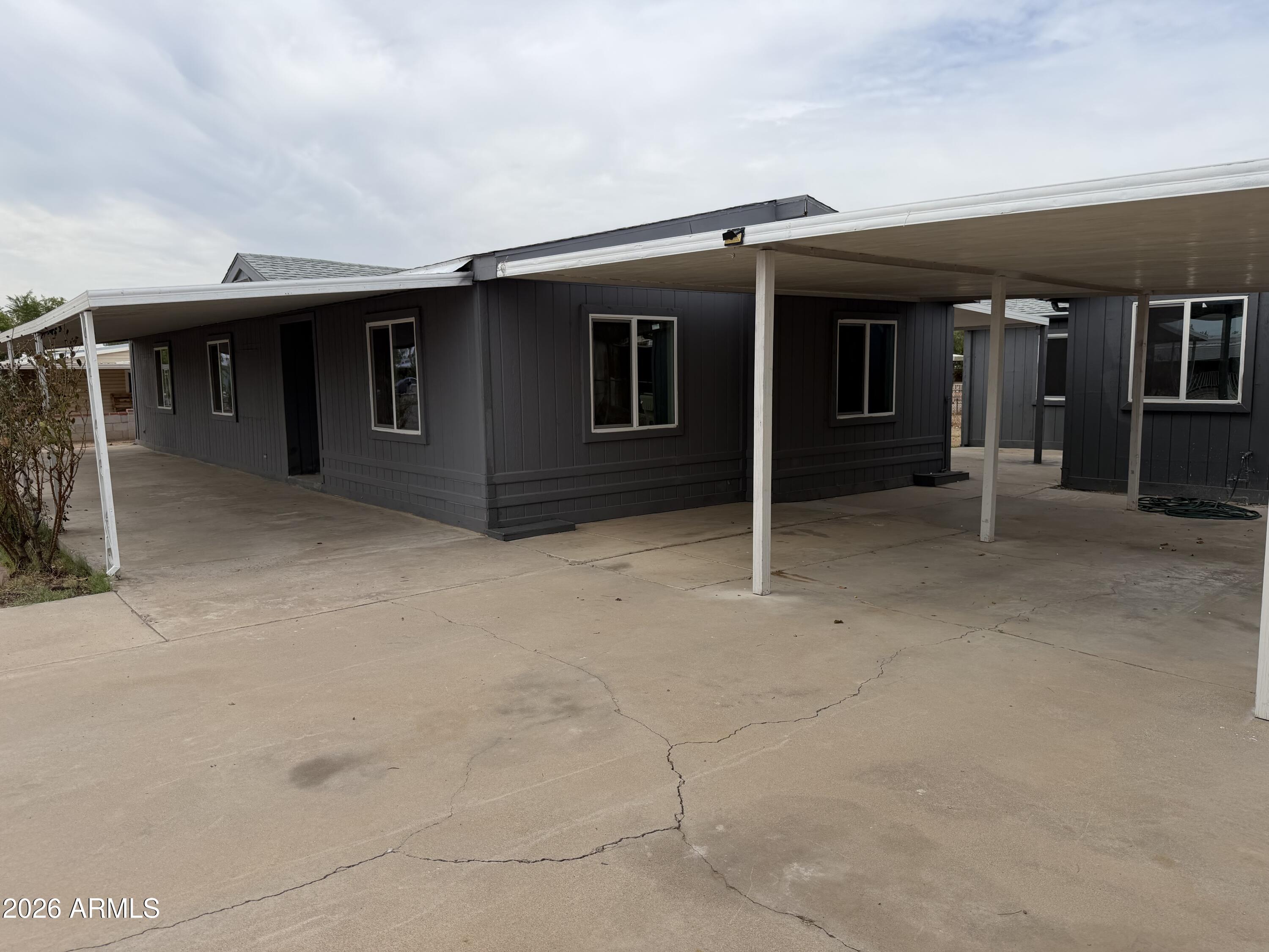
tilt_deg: -6.9
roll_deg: +1.2
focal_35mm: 24
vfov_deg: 56.8
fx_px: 880
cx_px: 634
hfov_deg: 71.6
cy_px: 476
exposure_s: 1/5714
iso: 80
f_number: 1.78
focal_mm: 6.76
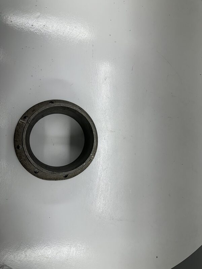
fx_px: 187
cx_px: 101
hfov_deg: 56.8
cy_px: 134
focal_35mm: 24
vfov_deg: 71.6
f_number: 1.78
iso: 80
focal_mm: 6.86
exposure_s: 1/1157
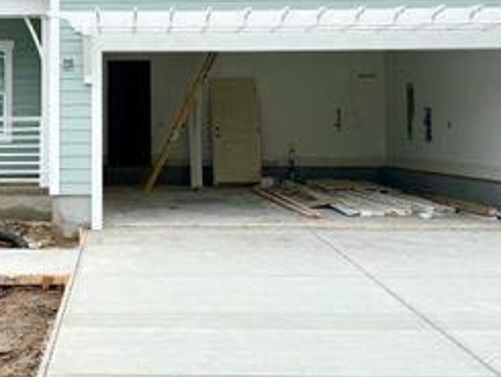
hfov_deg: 37.6
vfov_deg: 27.8
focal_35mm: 49
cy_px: -5
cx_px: 108
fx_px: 710
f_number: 1.78
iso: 100
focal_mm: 6.76
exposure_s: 1/3145
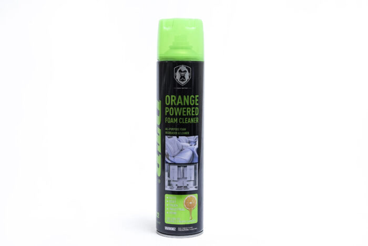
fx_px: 563
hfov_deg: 36.2
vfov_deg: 24.7
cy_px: 123
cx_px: 184
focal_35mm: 55
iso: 3200
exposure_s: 1/250
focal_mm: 55
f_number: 8
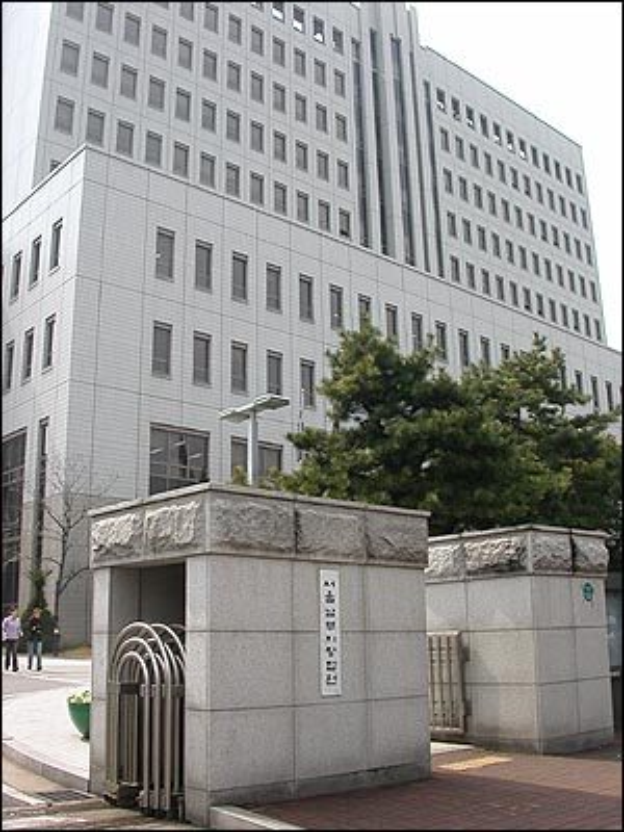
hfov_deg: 38.7
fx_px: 889
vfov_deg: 50.1
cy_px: 416
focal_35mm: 37
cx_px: 312
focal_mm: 5.6
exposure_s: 1/336
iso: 100
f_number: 4.5
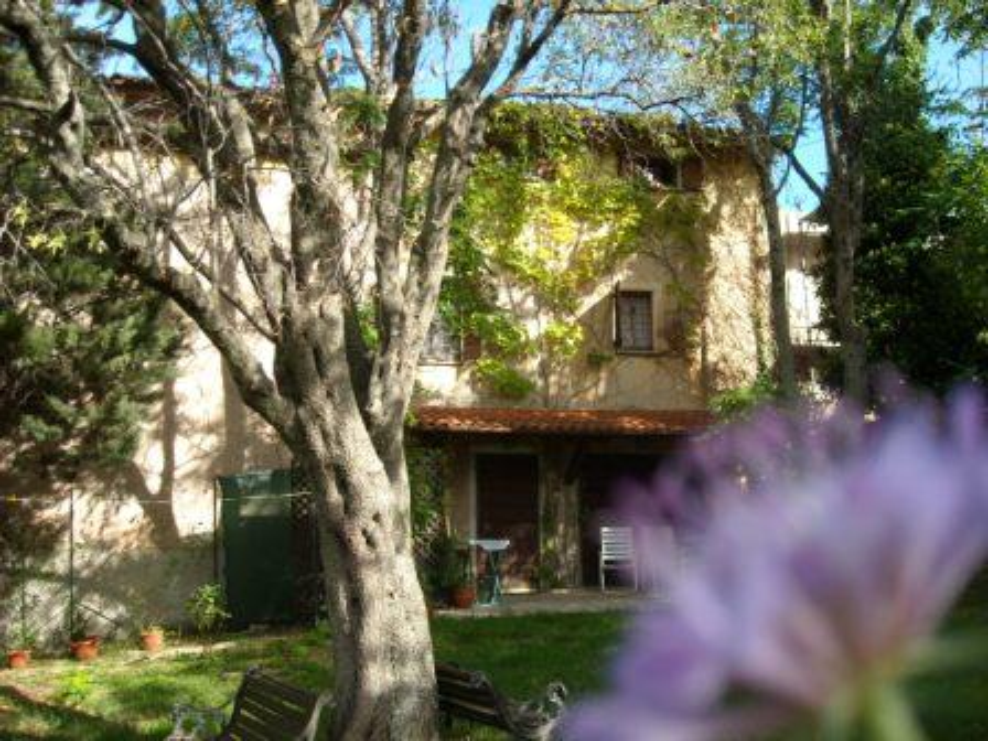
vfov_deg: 40.7
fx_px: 999
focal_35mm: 35
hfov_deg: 52.6
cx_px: 494
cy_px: 370
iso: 64
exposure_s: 1/239
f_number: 2.8
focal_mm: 5.7
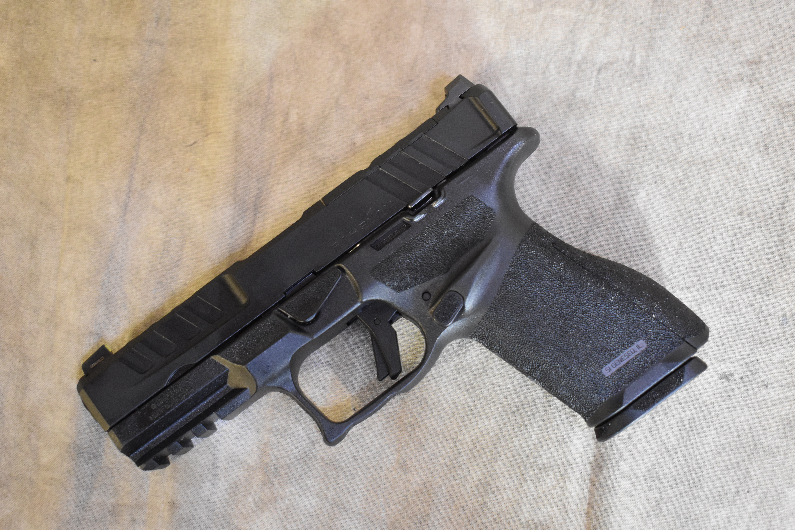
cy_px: 265
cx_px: 398
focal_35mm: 52
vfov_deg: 25.8
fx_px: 1159
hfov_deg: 37.9
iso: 3200
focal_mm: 35
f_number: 4.5
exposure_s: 1/10
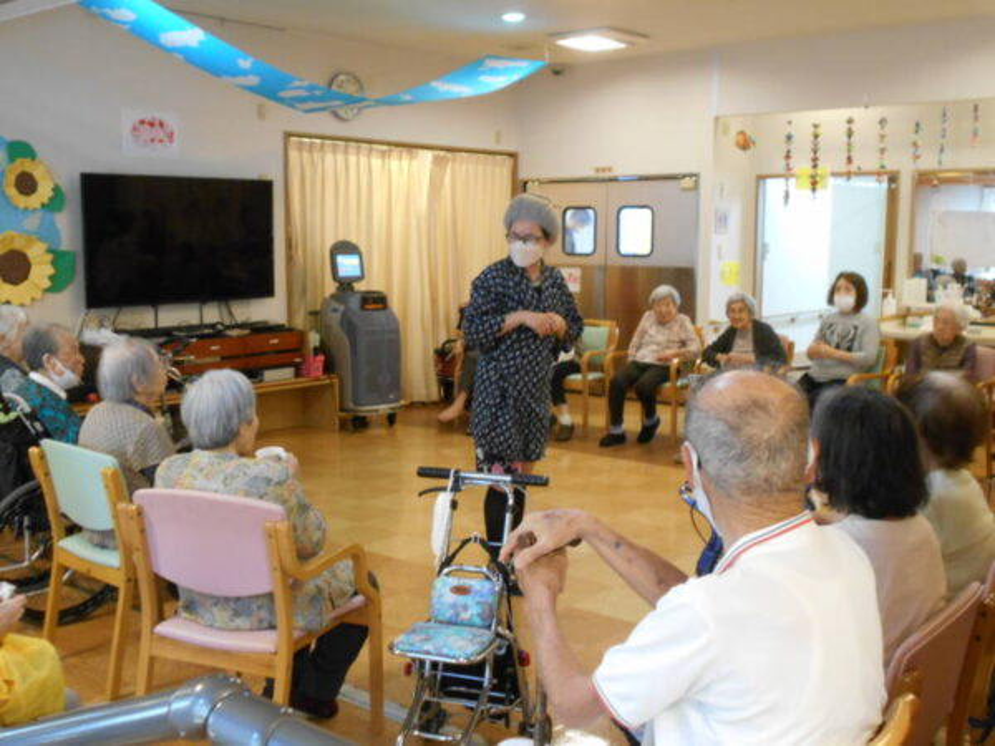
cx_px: 498
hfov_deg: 47.9
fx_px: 1121
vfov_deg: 36.8
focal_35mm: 39
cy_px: 373
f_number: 3.9
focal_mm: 6.7
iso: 400
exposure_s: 1/20
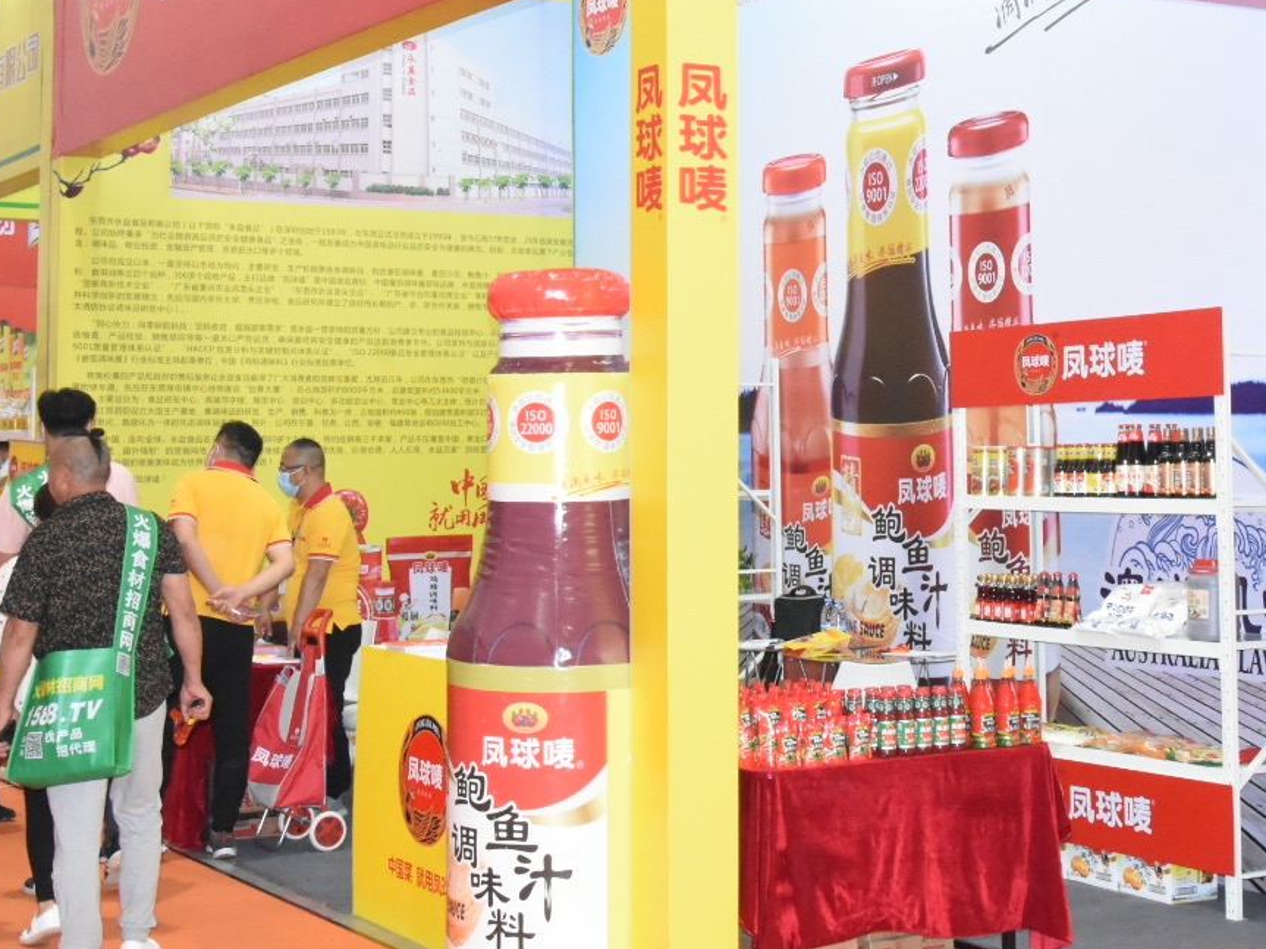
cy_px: 261
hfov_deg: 29.8
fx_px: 2377
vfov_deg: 22.4
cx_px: 723
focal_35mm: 65
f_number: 11
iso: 6400
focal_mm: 24
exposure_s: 1/100
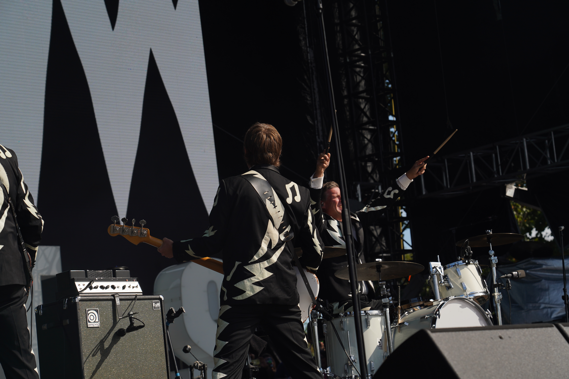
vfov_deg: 13.0
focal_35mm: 105
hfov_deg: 19.5
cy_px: 190
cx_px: 284
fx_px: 1659
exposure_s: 1/400
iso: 100
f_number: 8
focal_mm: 105
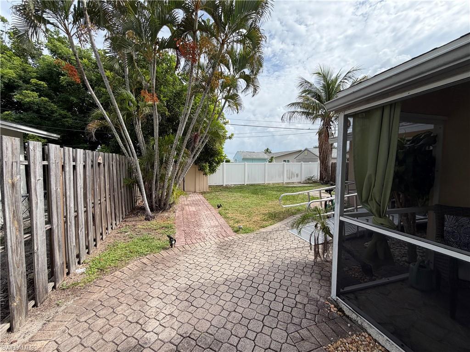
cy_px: 176
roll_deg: +0.3
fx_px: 190
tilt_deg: -0.6
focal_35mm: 14
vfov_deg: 85.7
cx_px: 235
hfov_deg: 102.1
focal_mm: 2.22
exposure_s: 1/789
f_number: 2.2
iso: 32
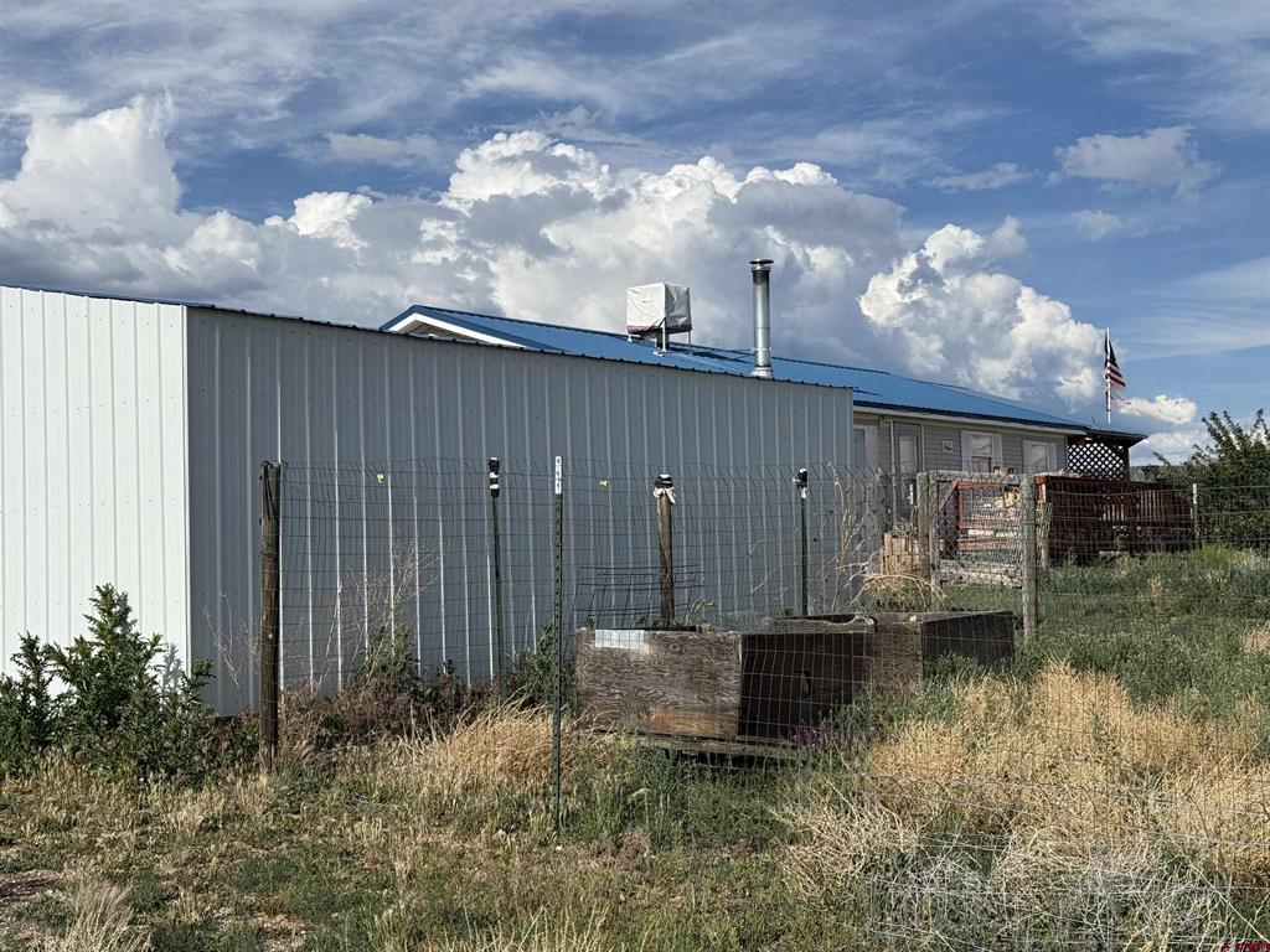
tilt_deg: +6.0
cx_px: 635
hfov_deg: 39.7
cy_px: 476
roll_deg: +1.5
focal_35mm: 48
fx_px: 1761
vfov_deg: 30.3
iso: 64
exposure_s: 1/6536
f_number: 1.78
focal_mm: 6.76
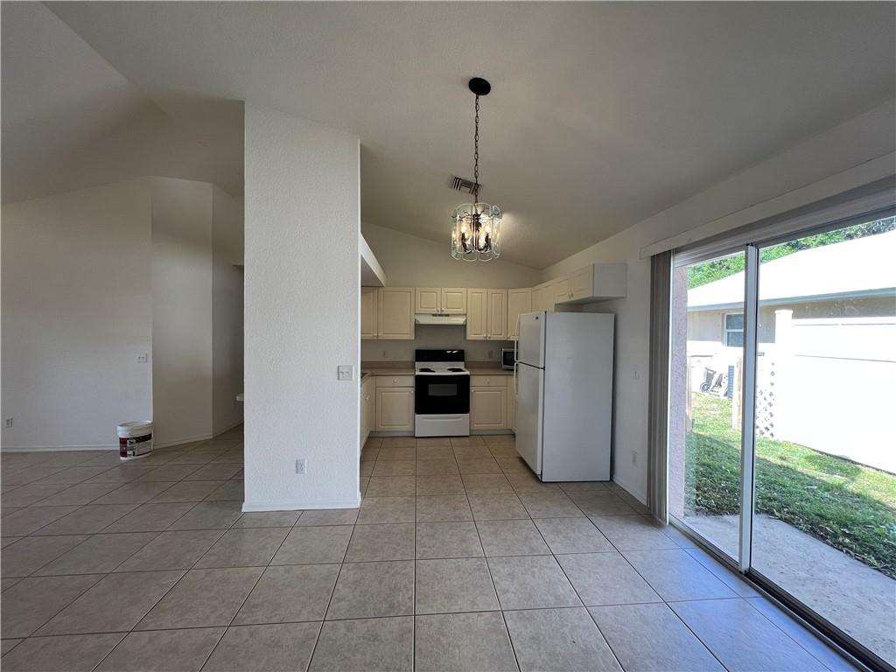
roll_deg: -0.5
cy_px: 336
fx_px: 336
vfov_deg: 89.9
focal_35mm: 13
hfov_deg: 106.2
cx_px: 448
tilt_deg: -1.1
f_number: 1.8
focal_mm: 1.57
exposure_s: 1/120
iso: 64
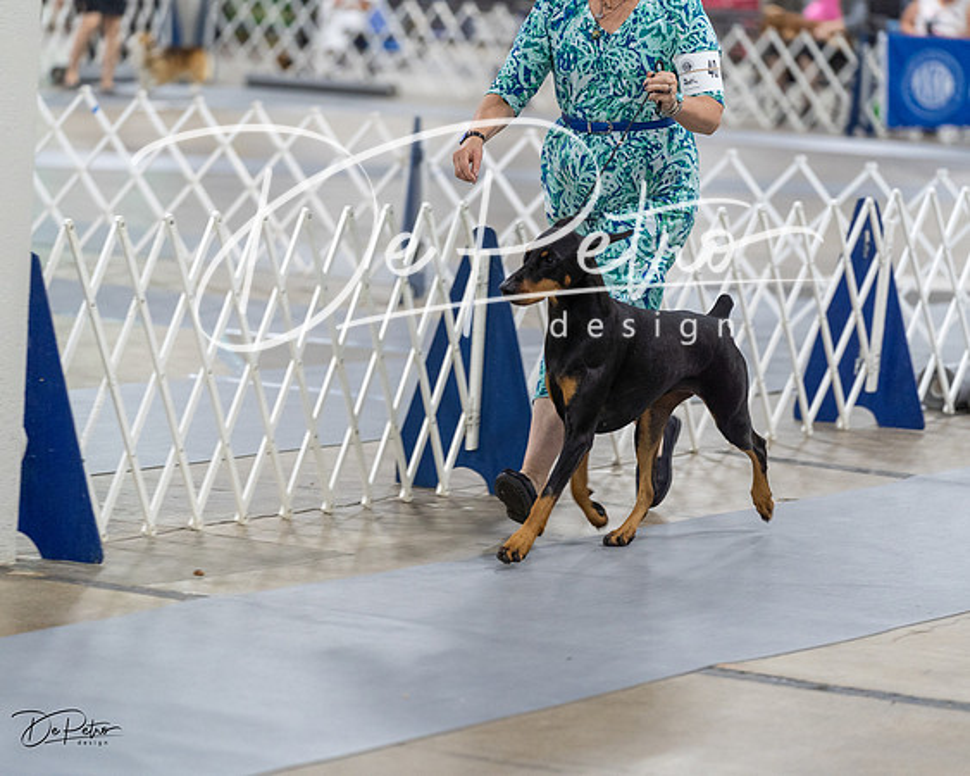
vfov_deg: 9.0
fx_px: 4913
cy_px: 388
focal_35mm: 171
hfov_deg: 11.3
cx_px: 485
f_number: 2.8
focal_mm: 152
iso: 2000
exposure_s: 1/160
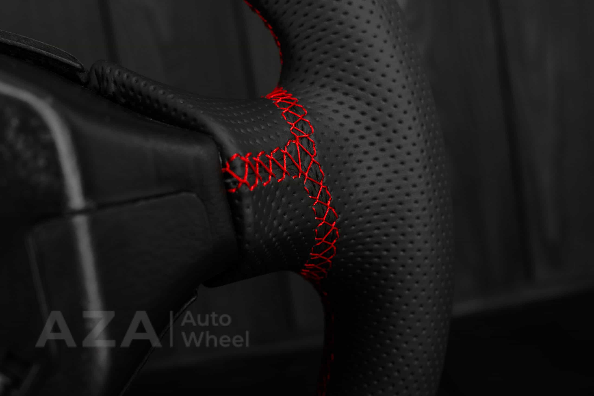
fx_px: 866
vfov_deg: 25.8
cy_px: 198
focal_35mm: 52
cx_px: 297
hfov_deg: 37.8
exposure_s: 1/125
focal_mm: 35
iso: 500
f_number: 6.3
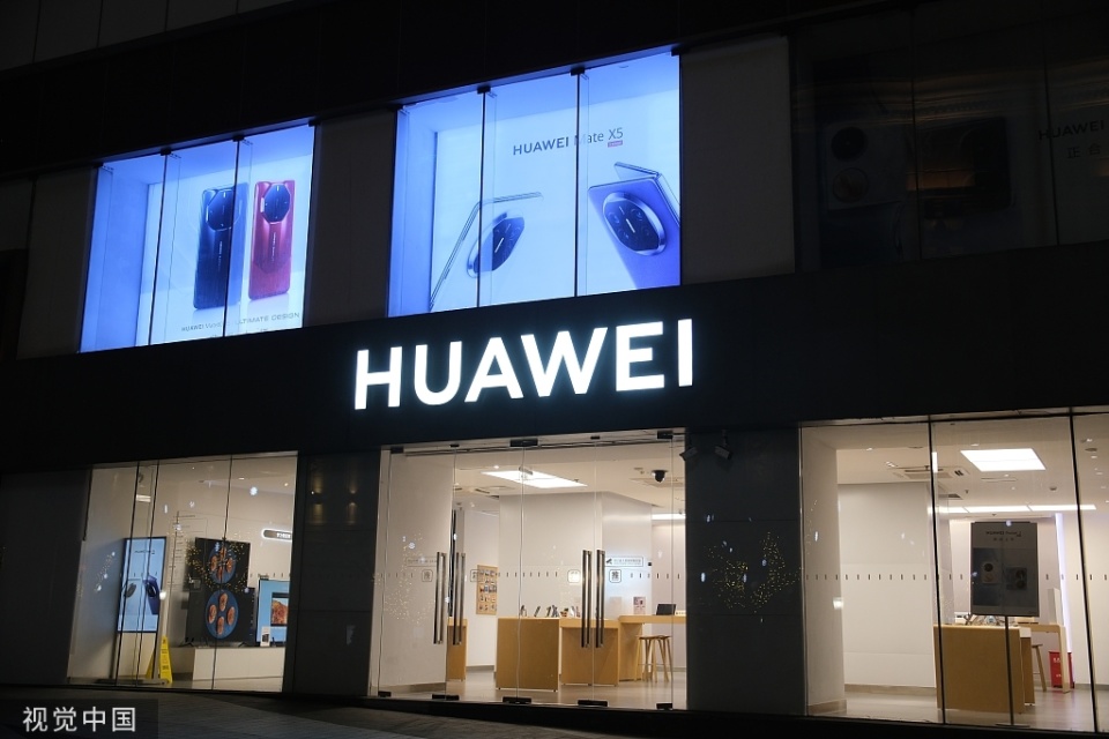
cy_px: 370
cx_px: 554
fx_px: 1171
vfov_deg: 35.1
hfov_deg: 50.7
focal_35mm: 38
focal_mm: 25.4
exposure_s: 1/100
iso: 400
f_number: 2.8
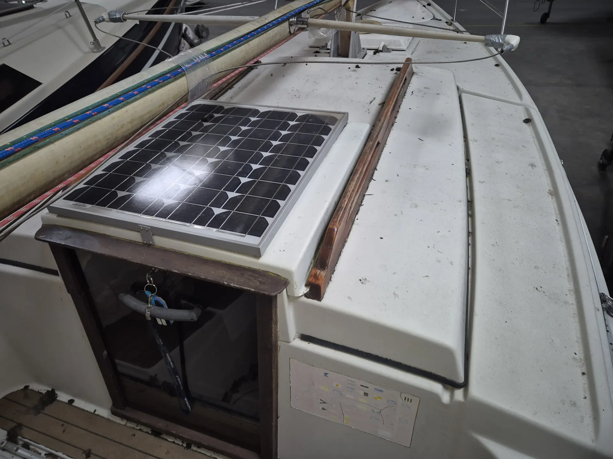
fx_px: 407
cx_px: 306
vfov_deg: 58.9
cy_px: 230
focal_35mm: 23
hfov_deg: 73.9
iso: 125
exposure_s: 1/17
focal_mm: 5.4
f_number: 1.8
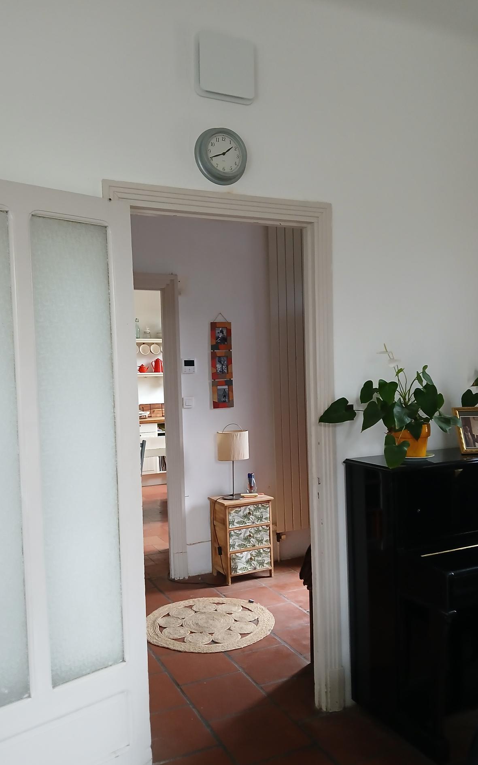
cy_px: 381
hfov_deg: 44.5
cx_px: 214
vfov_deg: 66.5
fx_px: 584
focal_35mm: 28
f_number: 1.8
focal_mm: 3.98
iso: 320
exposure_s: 1/25
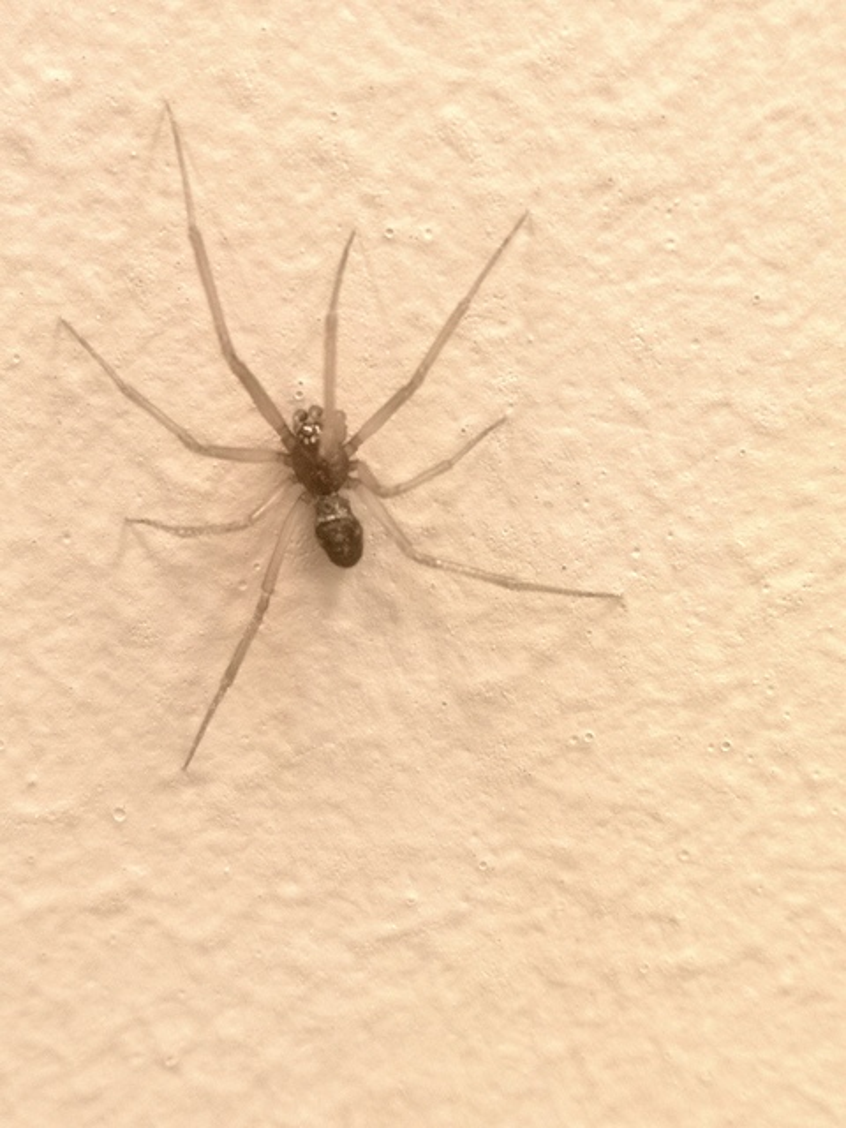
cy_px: 564
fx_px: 2379
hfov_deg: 20.2
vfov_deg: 26.7
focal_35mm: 73
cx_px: 423
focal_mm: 5.58
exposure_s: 1/33.3
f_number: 1.8
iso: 250
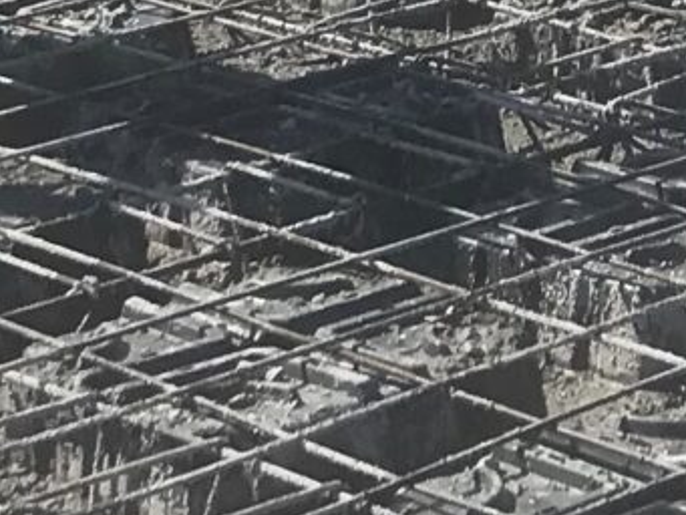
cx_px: 706
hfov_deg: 9.3
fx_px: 4163
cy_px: -105
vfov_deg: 7.0
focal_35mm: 210
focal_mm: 3.99
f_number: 1.8
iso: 20
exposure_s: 1/3195
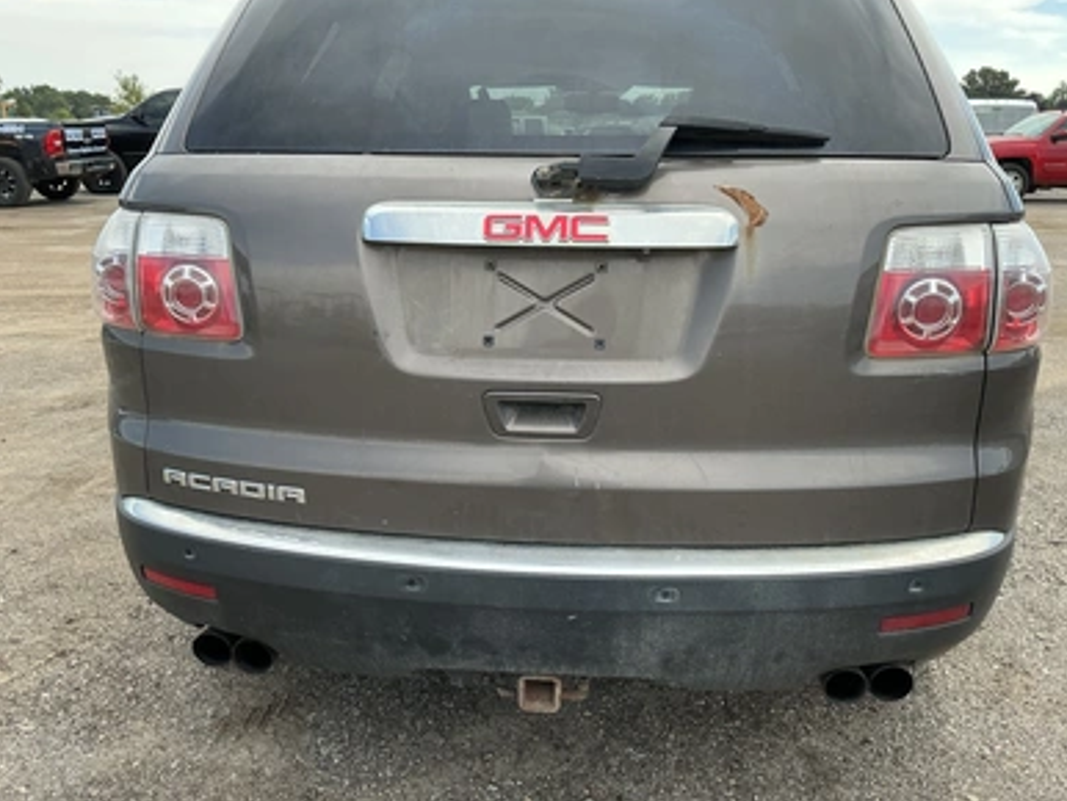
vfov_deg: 48.3
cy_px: 400
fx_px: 894
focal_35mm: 29
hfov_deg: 61.6
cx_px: 539
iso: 25
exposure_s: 1/450
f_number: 1.8
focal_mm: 3
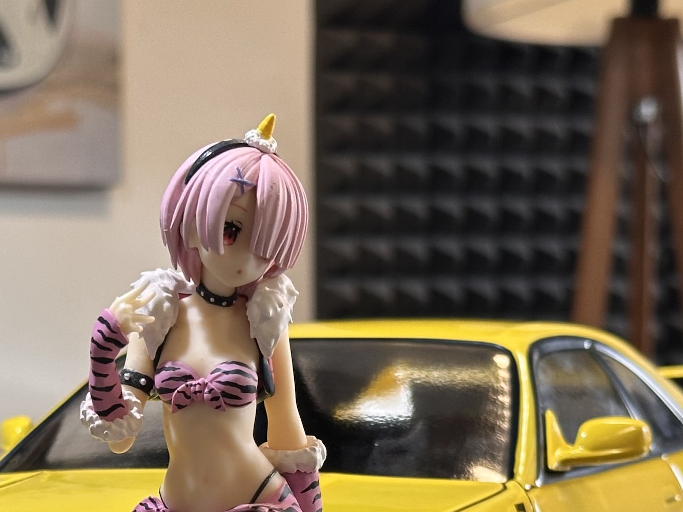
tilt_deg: -4.8
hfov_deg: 18.1
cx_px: 206
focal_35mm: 108
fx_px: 2131
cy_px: 526
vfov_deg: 13.5
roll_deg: +0.0
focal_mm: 6.86
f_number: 1.78
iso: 100
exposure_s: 1/50
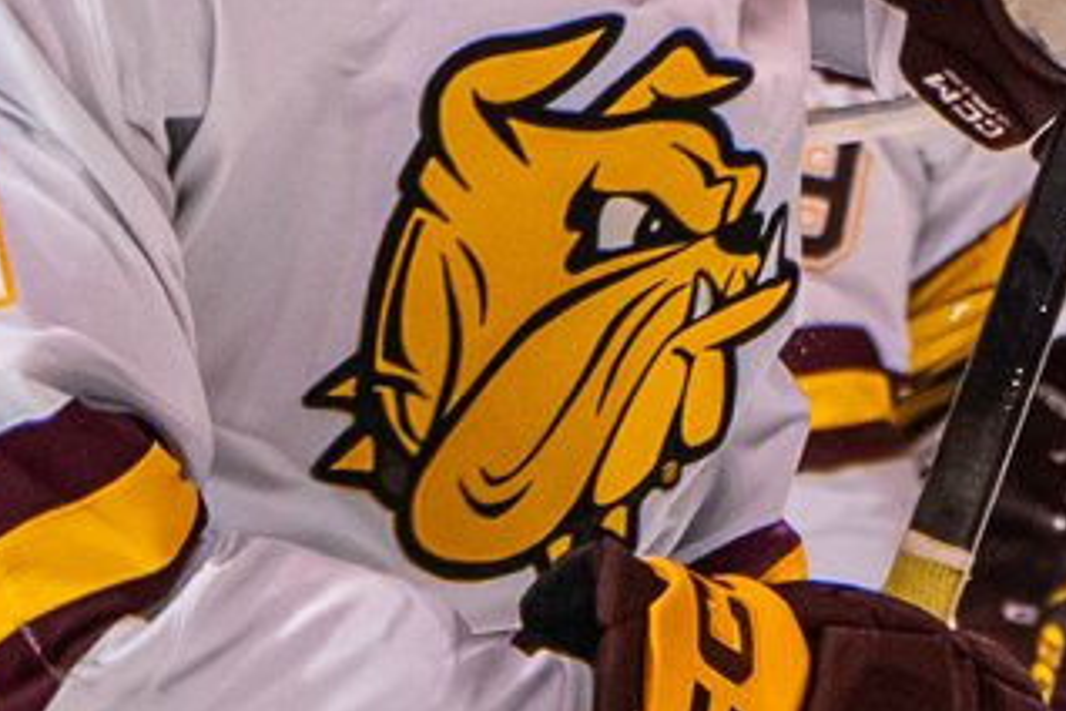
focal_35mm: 456
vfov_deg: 3.0
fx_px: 13502
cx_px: 833
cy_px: 238
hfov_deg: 4.5
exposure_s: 1/800
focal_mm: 53
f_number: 5
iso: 2000
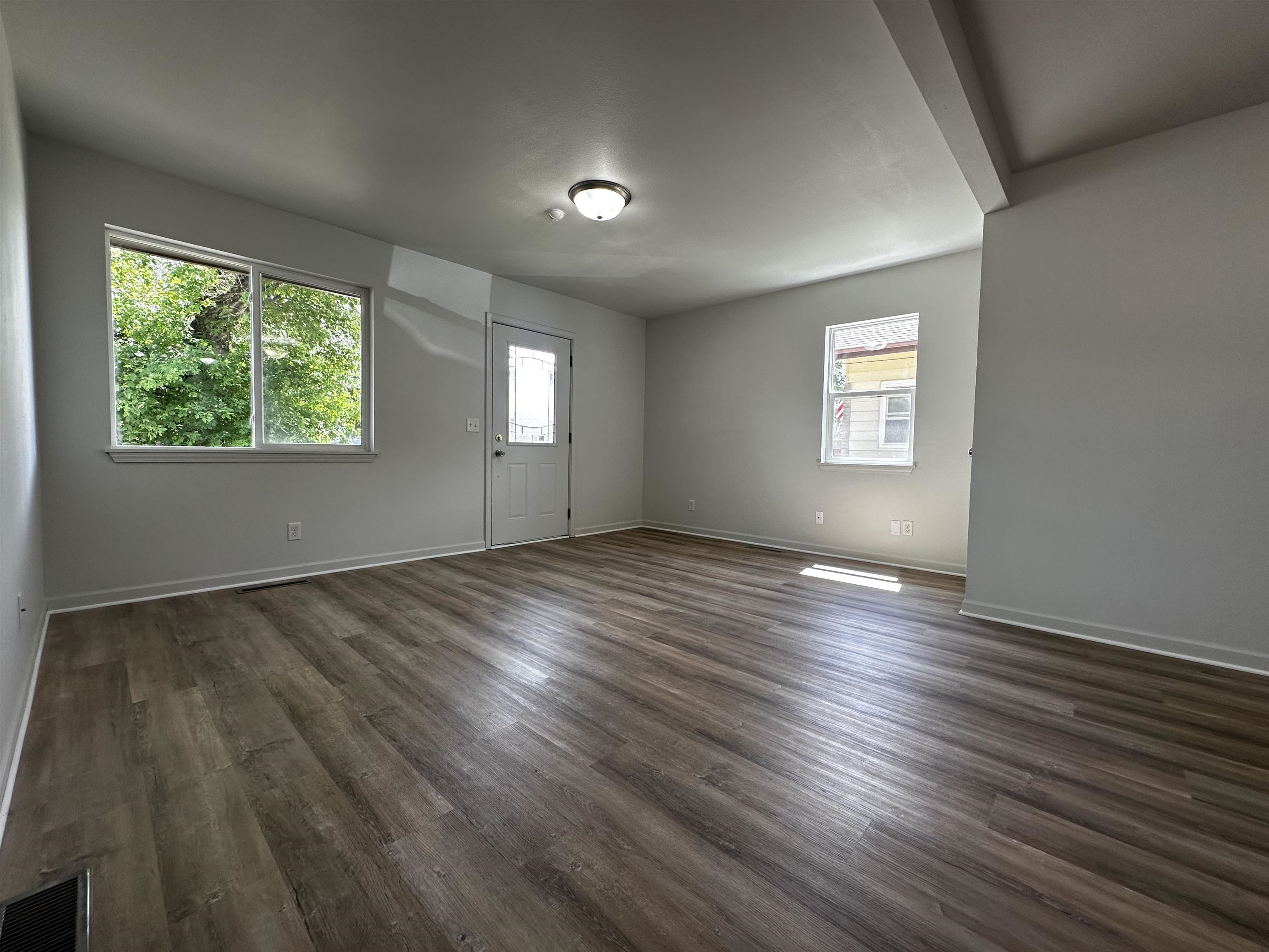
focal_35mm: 14
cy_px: 476
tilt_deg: -2.9
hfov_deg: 102.1
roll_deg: -1.0
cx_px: 634
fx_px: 513
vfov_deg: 85.7
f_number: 2.2
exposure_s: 1/120
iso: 64
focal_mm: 2.22
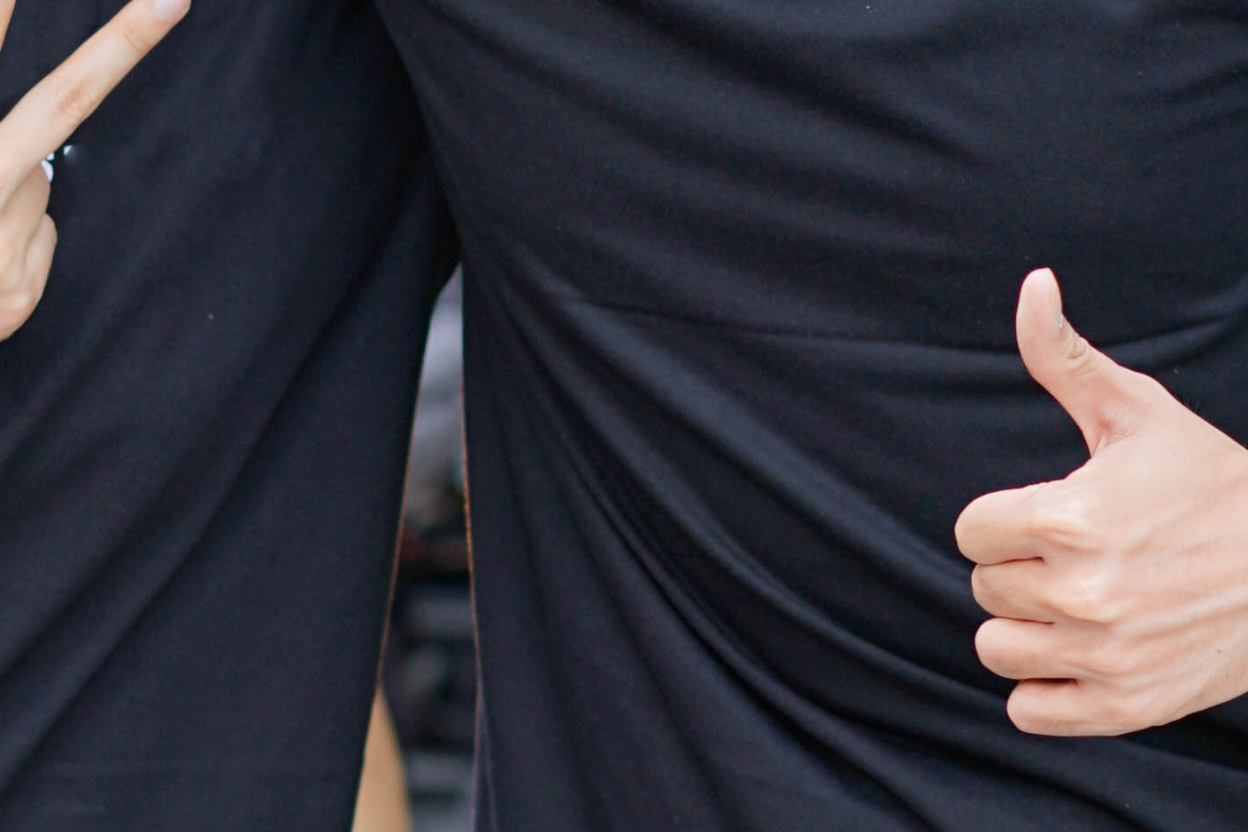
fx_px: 8111
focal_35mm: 234
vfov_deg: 5.9
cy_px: 659
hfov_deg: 8.8
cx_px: 302
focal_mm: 55
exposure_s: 1/320
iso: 125
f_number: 2.5
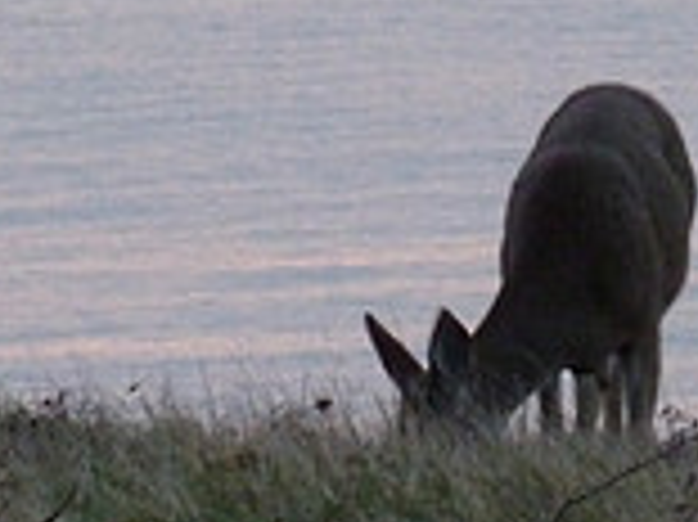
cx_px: 558
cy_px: 200
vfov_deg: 1.4
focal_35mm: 1039
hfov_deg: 1.9
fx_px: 20934
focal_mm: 45.7
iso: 400
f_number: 4.8
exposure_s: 1/8
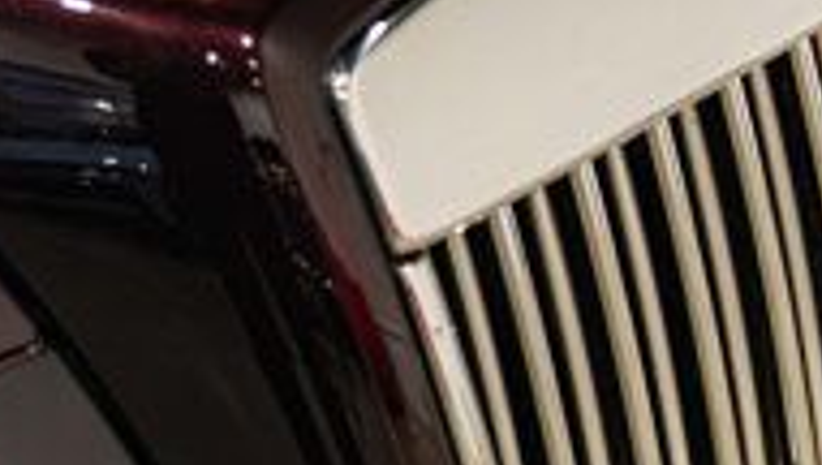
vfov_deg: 5.3
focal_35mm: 230
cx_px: 986
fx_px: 5019
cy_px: 118
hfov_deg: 9.2
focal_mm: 41
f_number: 4
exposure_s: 1/100
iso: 1250
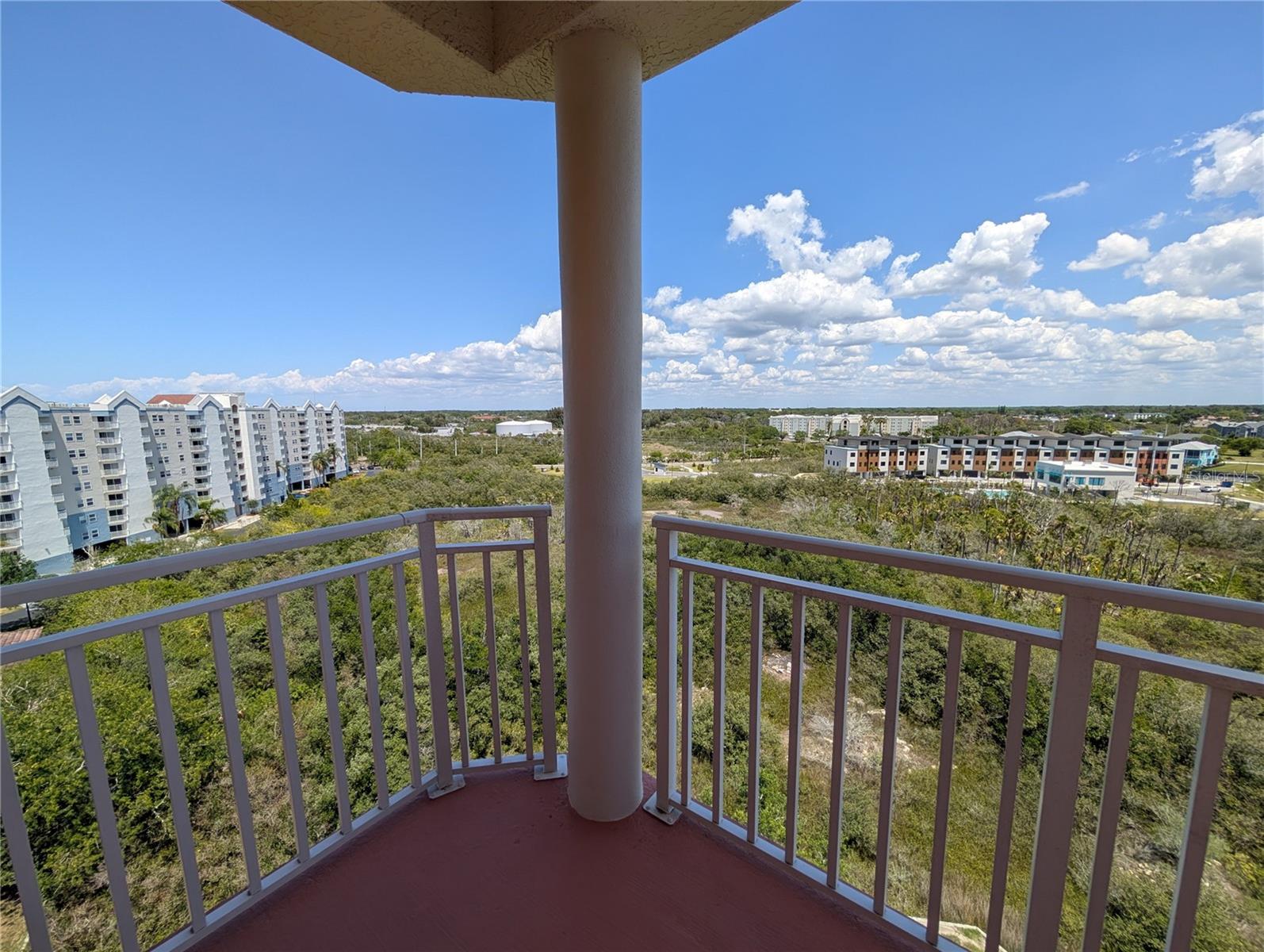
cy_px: 476
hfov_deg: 110.5
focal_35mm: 12
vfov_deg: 94.6
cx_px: 632
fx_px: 439
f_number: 1.7
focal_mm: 2.02
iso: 52
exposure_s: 1/3077
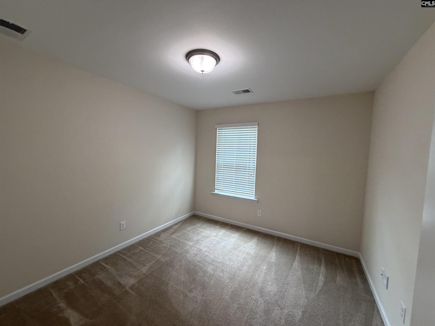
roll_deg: -2.0
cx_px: 218
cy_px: 163
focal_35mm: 14
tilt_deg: -5.1
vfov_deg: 85.7
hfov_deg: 102.1
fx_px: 176
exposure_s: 1/60
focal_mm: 2.22
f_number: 2.2
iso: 250
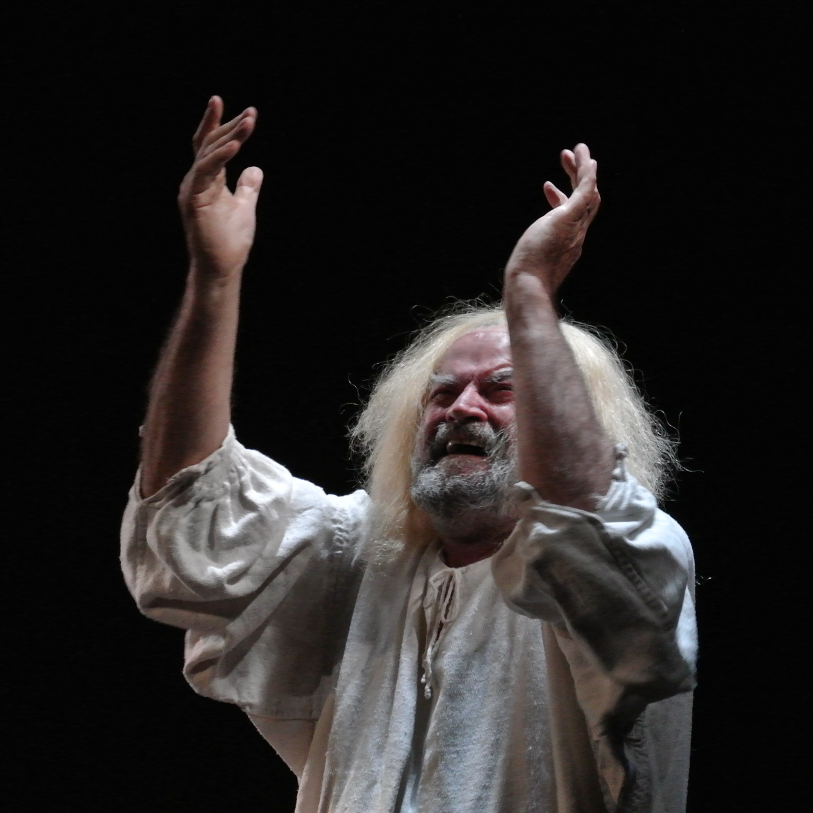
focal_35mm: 176
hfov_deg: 9.9
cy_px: 406
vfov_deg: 9.9
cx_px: 422
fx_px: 4677
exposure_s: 1/60
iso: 2200
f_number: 4.2
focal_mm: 51.2
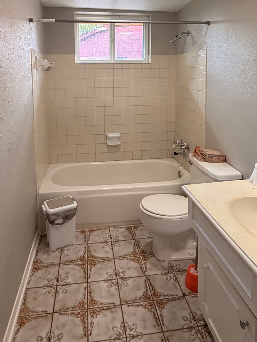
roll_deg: -0.4
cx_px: 122
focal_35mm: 27
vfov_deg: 62.6
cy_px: 97
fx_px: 267
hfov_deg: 51.3
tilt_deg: -4.5
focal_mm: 2.22
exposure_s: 1/60
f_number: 2.2
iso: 250
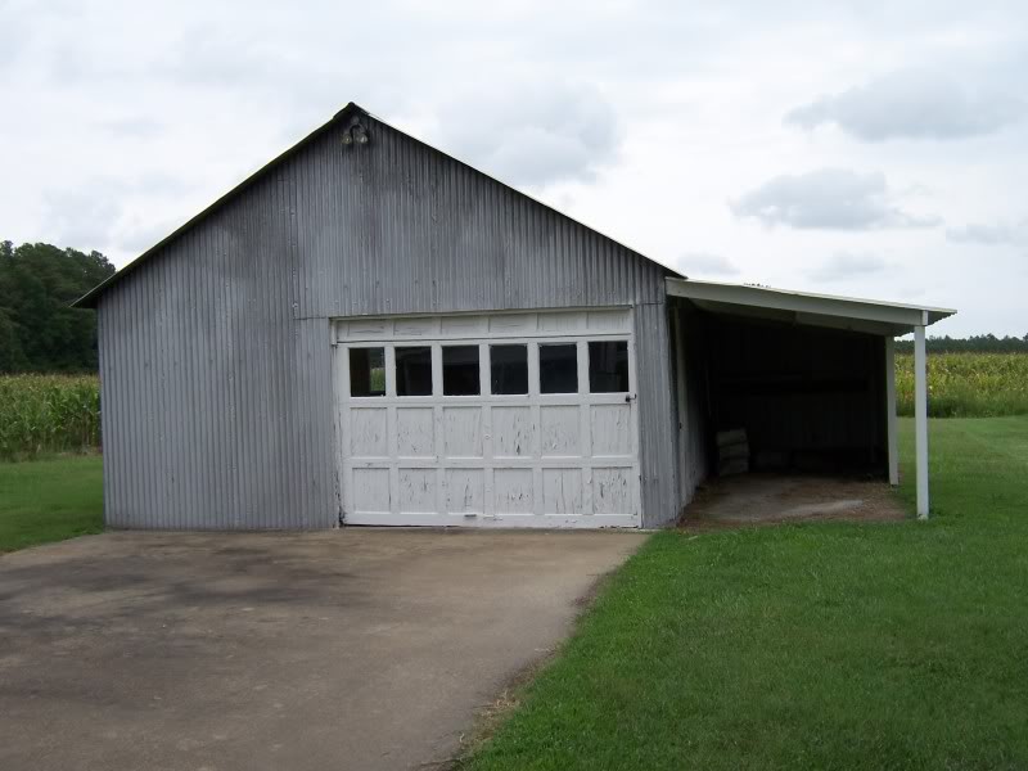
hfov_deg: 46.8
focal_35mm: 40
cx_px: 514
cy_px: 386
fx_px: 1188
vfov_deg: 36.0
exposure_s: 1/750
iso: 80
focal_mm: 6.7
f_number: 4
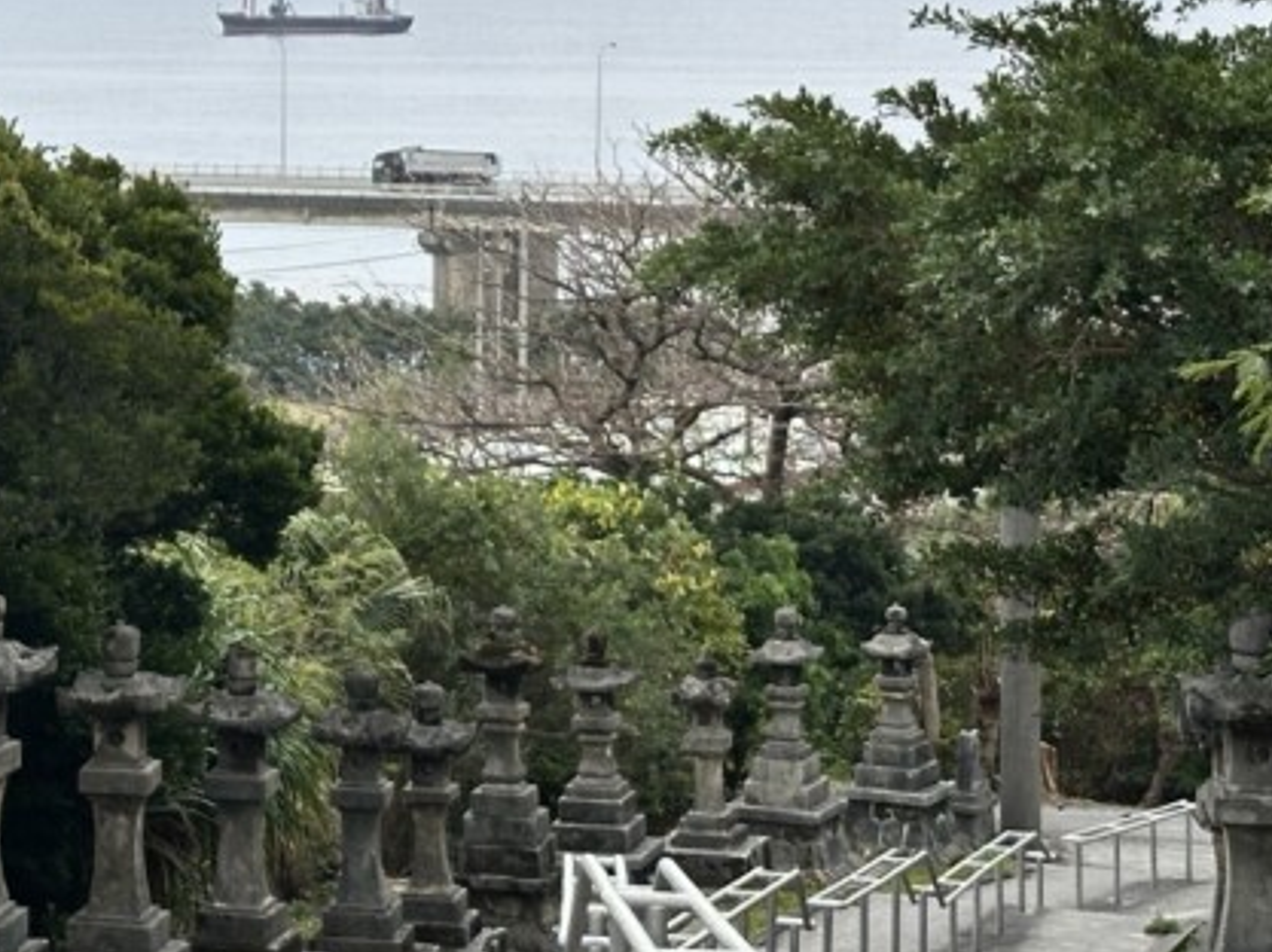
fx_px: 4332
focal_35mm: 118
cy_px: 186
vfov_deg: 12.5
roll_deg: -0.1
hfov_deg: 16.4
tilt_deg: -2.7
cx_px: 55
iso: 64
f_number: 1.78
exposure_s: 1/3472
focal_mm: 6.86
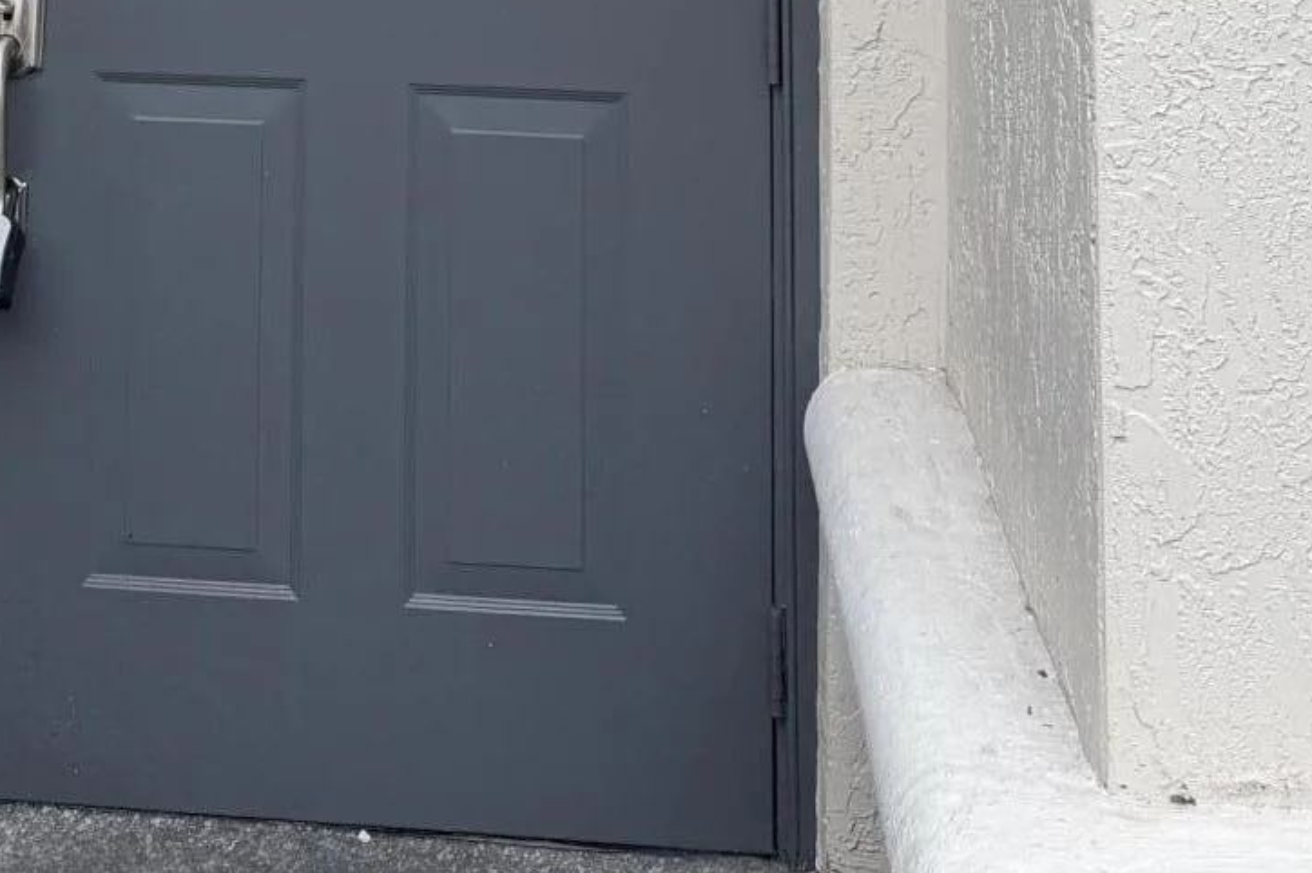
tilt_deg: +5.6
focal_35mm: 69
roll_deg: -0.4
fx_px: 2513
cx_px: 362
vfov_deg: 15.9
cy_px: -817
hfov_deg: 28.9
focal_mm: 6.76
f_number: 1.78
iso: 80
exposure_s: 1/796
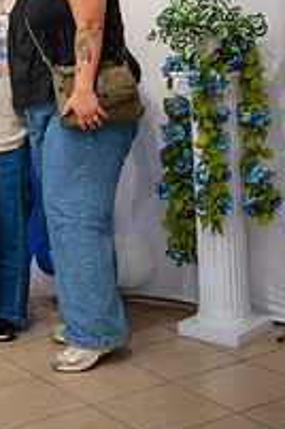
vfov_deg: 22.4
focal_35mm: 87
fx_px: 1037
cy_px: -19
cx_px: 26
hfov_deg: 15.5
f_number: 2.8
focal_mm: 39
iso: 320
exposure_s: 1/100
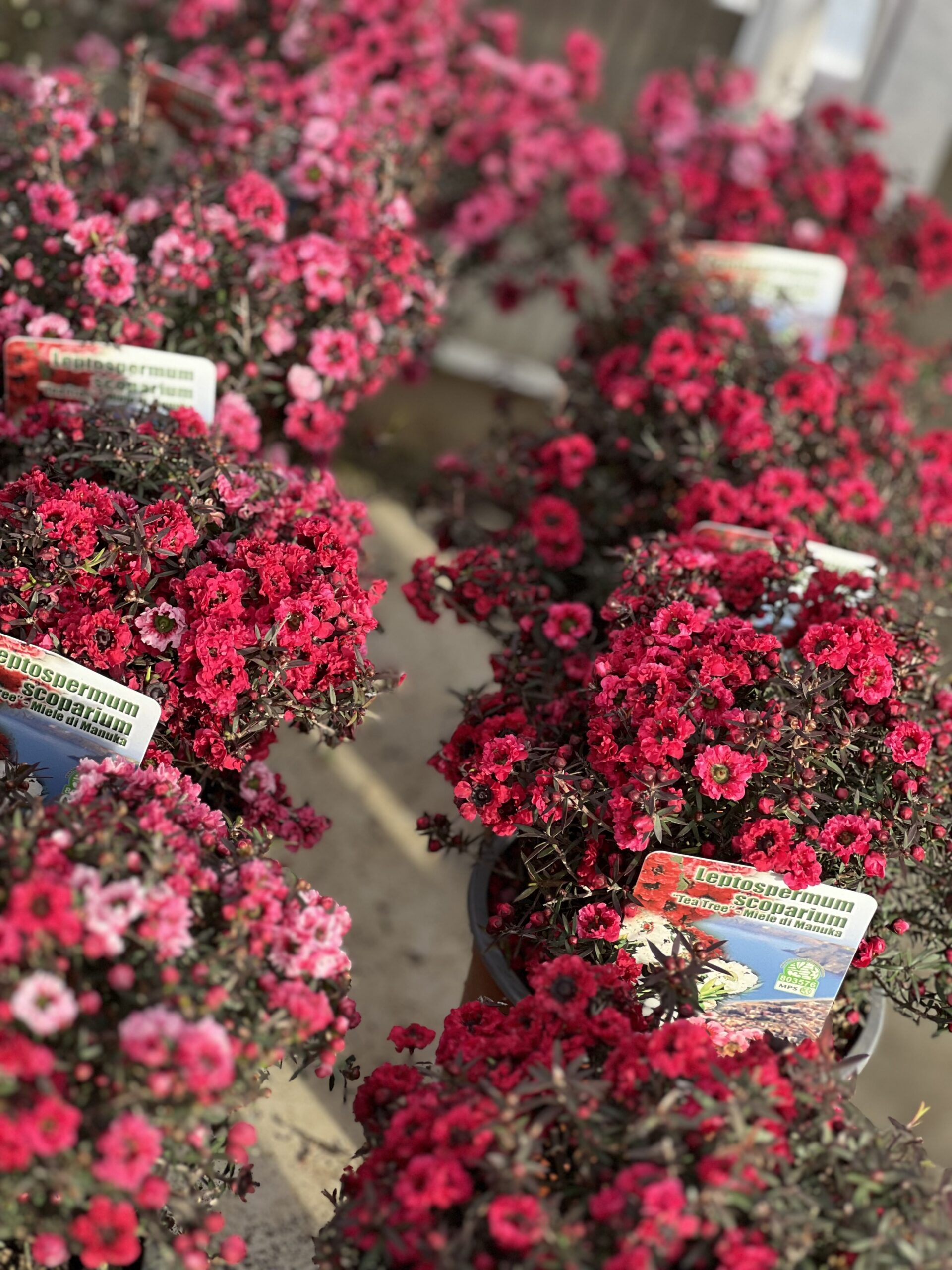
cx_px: 476
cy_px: 635
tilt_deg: -31.5
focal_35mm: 77
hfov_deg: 19.1
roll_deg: -19.0
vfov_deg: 25.3
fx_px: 2824
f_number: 2.8
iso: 80
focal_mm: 9
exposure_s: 1/121
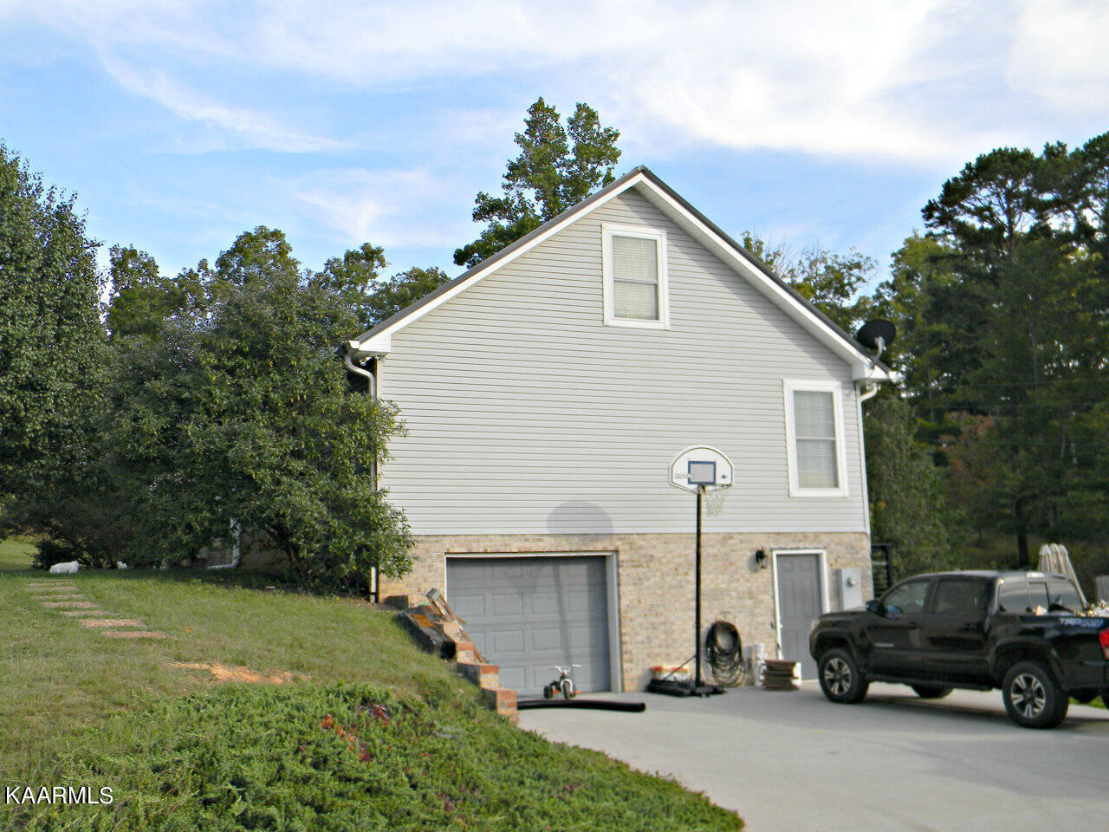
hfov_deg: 51.4
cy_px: 416
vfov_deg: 39.7
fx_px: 1153
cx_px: 554
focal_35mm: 36
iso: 80
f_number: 3.7
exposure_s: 1/382
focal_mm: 6.4
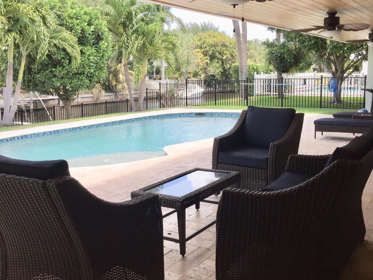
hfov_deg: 49.0
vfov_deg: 37.7
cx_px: 182
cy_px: 123
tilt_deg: -8.3
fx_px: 409
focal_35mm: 38
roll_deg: -0.5
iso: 40
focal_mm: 4.15
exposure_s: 1/989
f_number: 2.2
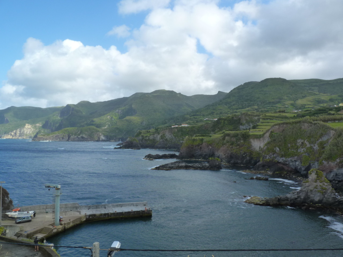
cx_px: 172
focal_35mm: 27
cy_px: 128
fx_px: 268
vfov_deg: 51.4
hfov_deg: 65.3
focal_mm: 4.8
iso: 125
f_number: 5
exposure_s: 1/250
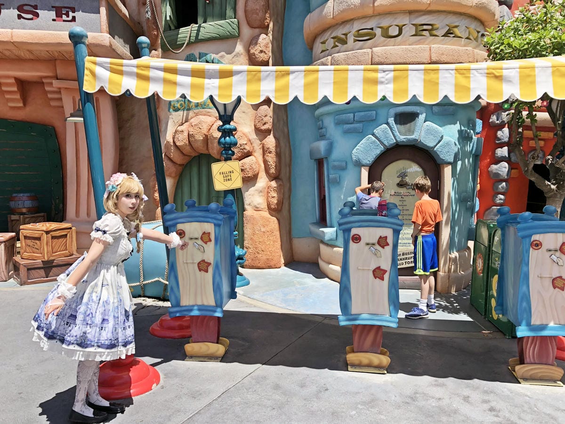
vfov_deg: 49.7
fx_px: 457
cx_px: 282
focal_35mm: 28
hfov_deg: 63.4
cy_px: 212
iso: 20
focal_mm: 3.99
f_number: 1.8
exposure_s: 1/1312
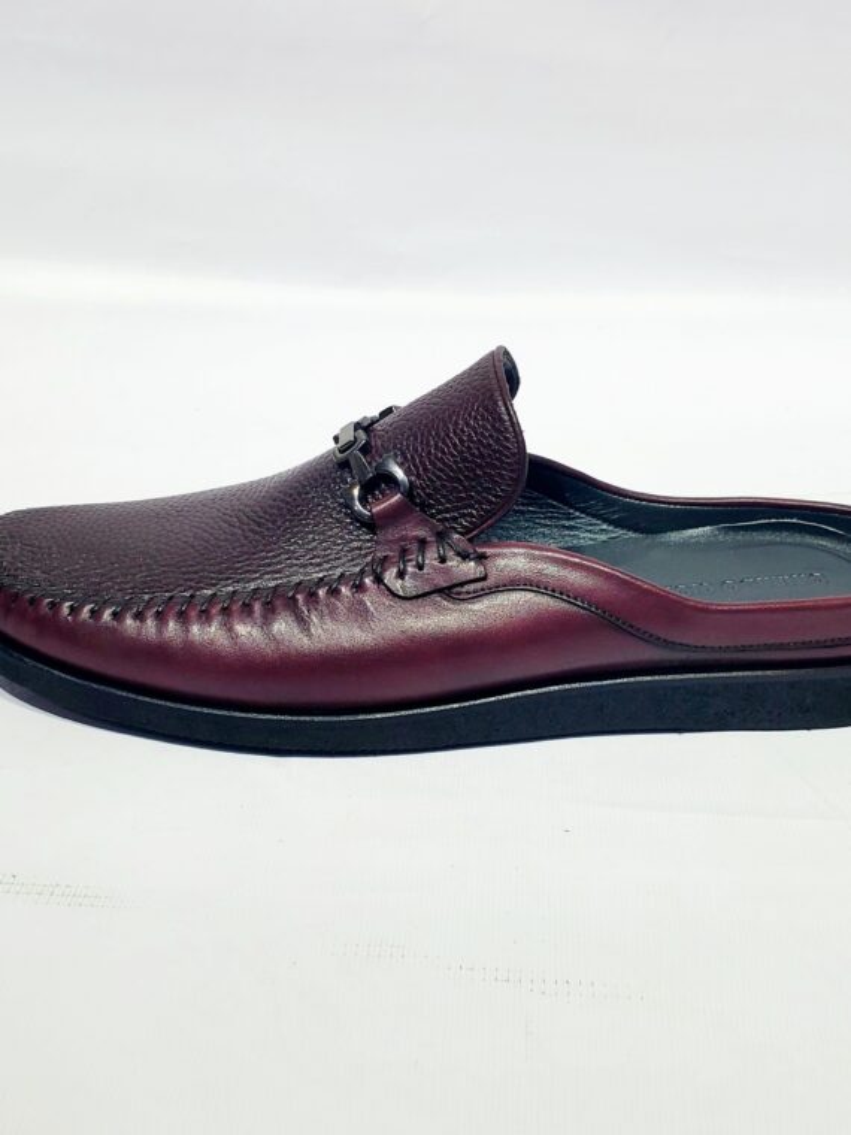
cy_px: 568
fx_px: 852
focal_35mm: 26
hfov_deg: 53.1
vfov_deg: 67.3
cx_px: 426
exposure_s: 1/100
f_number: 2.4
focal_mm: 4.3
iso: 80
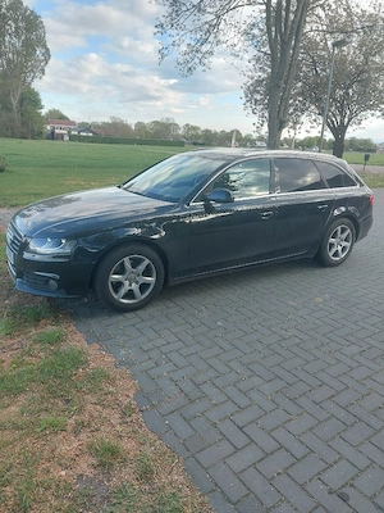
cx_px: 192
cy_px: 256
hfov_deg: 56.8
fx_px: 355
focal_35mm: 24
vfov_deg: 71.6
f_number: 1.8
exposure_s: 1/128
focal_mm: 5.23
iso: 32
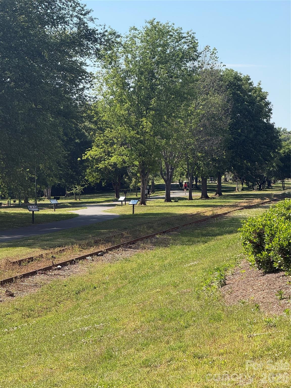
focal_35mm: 120
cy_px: 194
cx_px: 146
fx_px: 1345
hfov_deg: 12.3
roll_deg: -0.5
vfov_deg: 16.4
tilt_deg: -0.4
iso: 64
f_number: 2.8
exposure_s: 1/914
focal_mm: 15.66
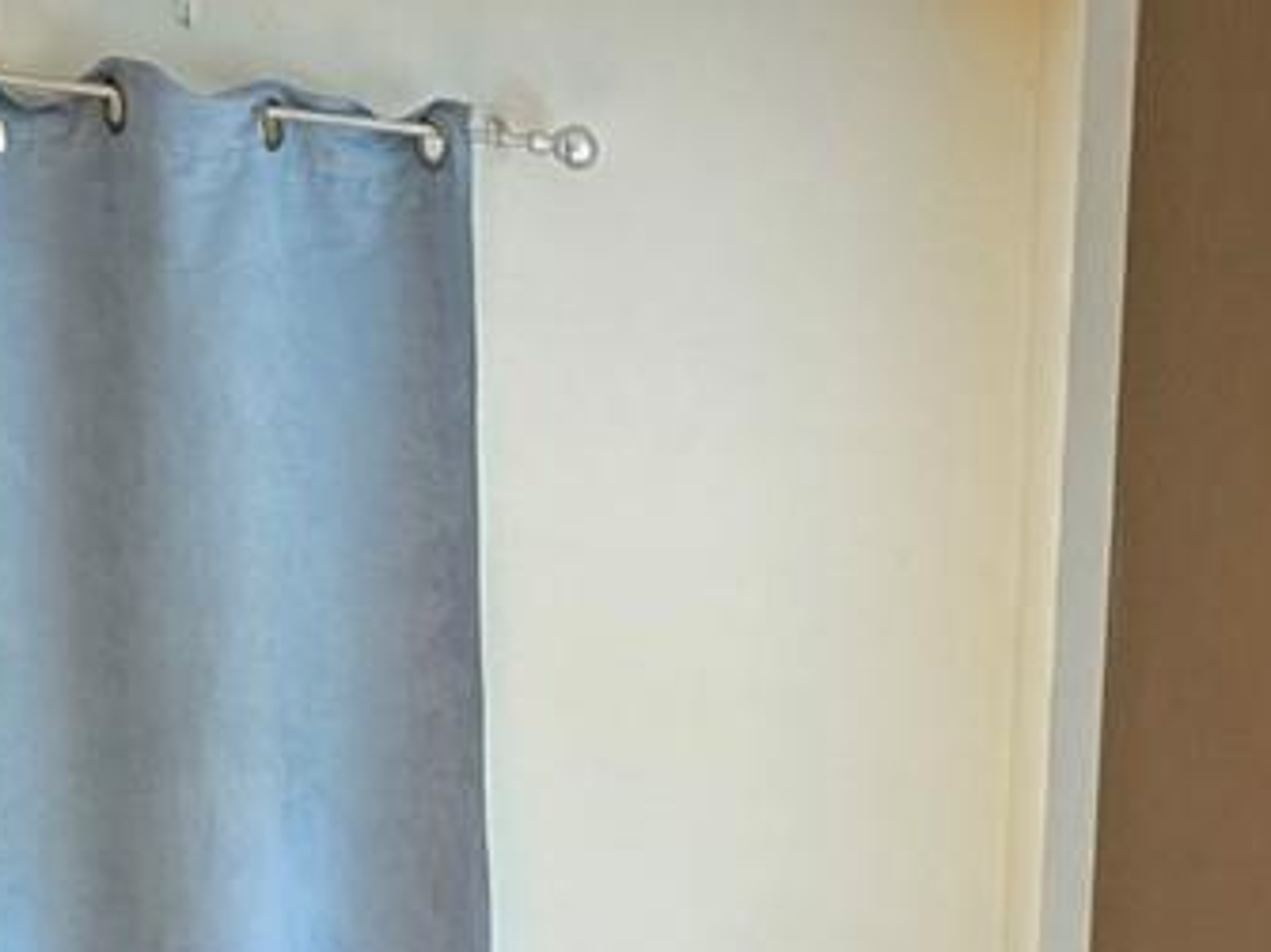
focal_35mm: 110
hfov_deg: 17.2
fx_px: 4037
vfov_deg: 12.0
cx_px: 1464
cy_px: 1912
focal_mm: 5.4
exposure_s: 1/120
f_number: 1.8
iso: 80
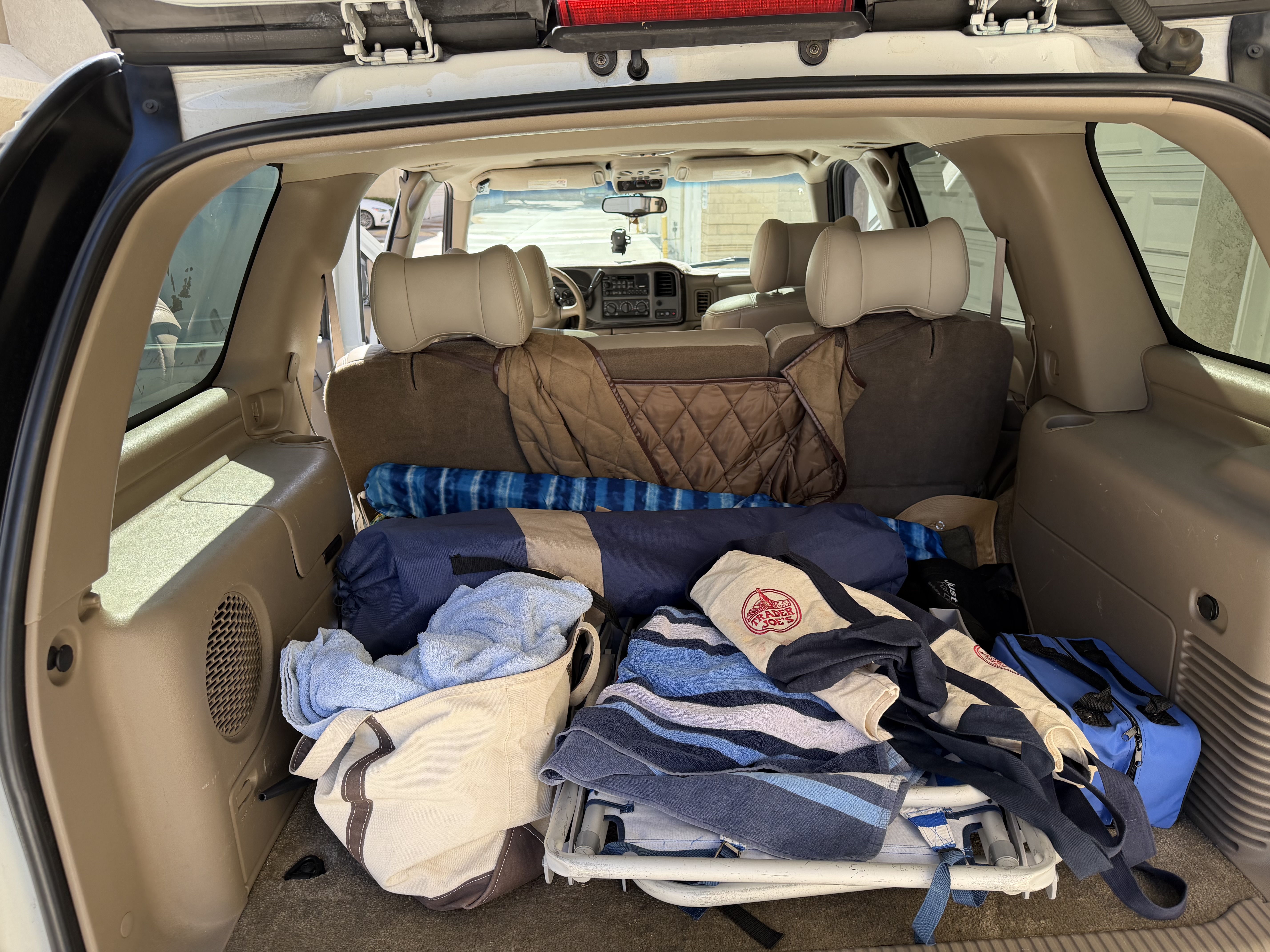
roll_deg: +1.0
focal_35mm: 24
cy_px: 476
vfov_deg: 56.8
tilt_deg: -18.0
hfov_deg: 71.6
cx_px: 635
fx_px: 881
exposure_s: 1/632
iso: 100
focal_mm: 6.76
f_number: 1.78
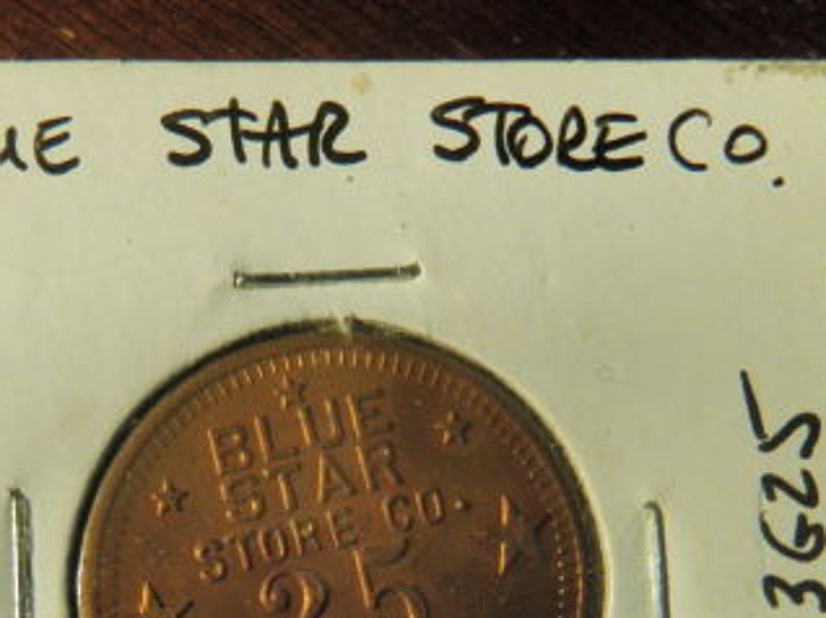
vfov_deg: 21.1
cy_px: 574
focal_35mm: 68
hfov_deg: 28.5
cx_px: 312
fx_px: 1621
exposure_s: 1/25
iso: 200
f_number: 4.1
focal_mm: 6.53
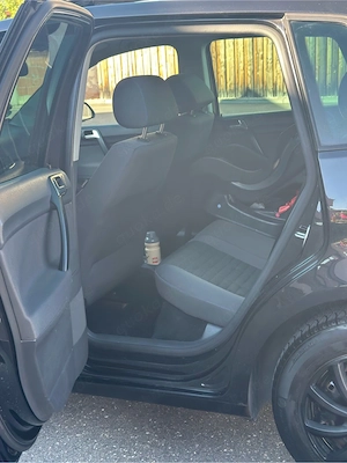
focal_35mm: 48
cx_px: 174
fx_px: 642
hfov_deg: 30.3
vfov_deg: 39.7
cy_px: 232
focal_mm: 6.86
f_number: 1.78
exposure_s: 1/191
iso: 80
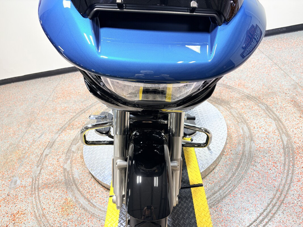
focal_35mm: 26
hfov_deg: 67.3
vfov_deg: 53.1
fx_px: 228
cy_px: 114
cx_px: 152
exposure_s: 1/120
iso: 80
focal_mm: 5.96
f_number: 1.6
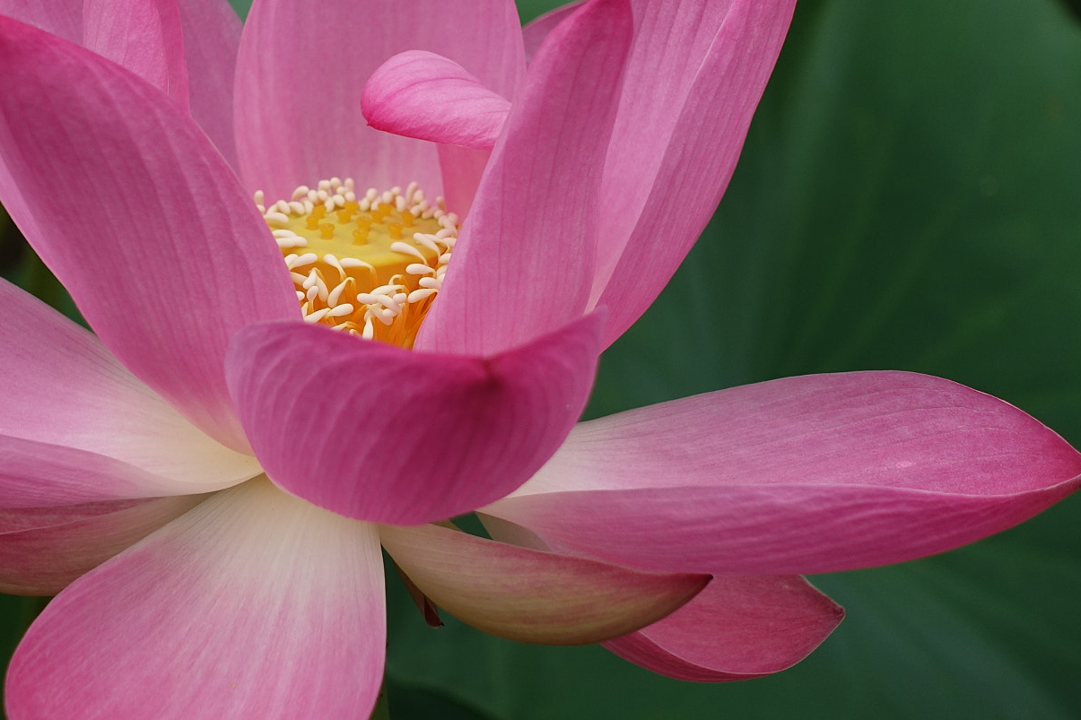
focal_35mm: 119
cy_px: 247
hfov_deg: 17.2
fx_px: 3573
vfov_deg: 11.5
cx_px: 377
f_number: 4
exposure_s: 1/200
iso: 125
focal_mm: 25.7
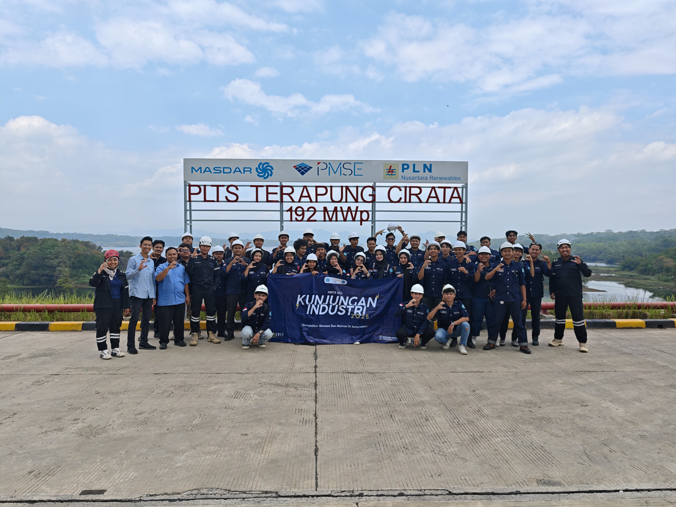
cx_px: 338
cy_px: 254
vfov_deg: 58.9
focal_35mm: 23
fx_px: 449
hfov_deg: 73.9
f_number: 1.63
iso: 50
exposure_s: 1/1620
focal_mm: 8.72
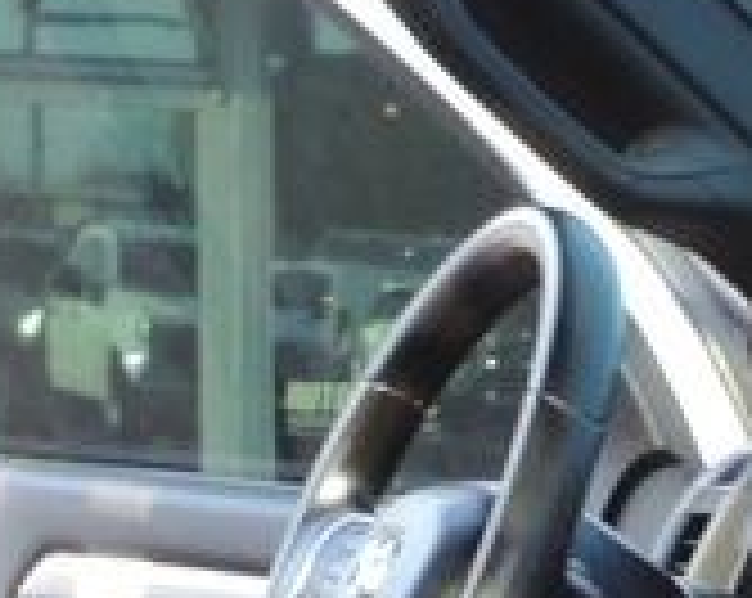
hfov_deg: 10.6
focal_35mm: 180
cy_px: 1587
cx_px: 874
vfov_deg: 7.8
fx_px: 3999
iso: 80
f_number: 3
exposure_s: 1/40
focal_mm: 4.3
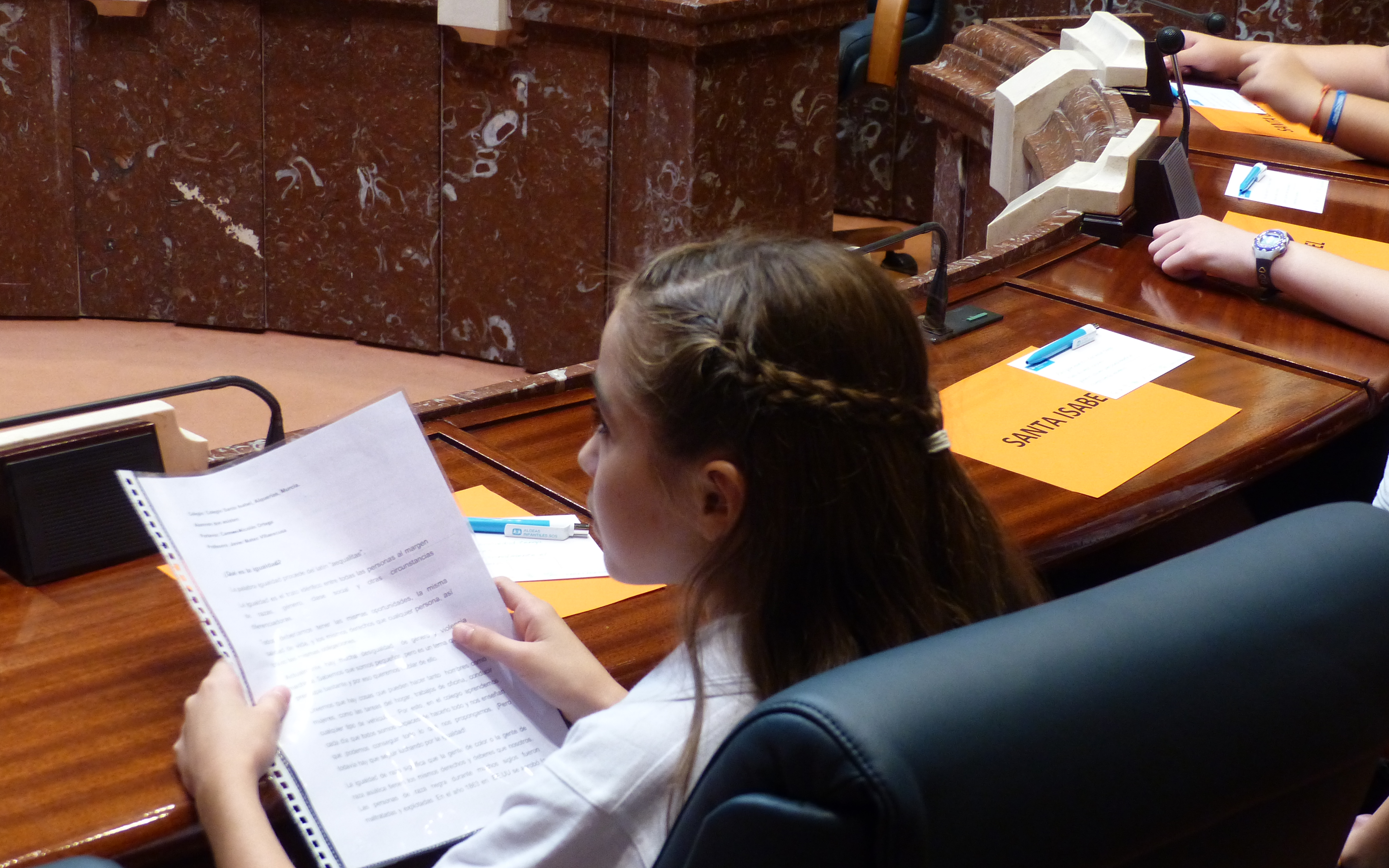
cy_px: 435
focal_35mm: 80
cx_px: 692
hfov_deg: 25.8
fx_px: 3028
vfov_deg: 16.3
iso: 400
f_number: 2.8
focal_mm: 13.5
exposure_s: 1/30
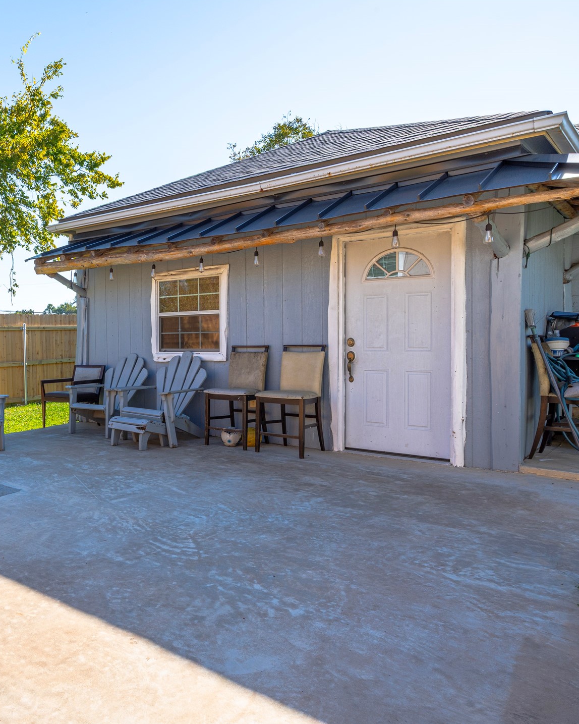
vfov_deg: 64.1
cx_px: 44
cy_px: 360
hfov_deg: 47.1
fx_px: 578
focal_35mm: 27
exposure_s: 1/125
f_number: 13
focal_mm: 19
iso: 125
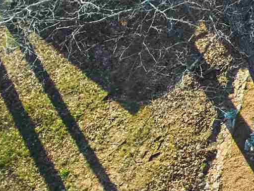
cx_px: 579
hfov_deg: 12.5
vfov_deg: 11.2
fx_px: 947
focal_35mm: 129
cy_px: -61
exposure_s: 1/1600
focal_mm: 8.38
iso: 100
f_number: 2.8
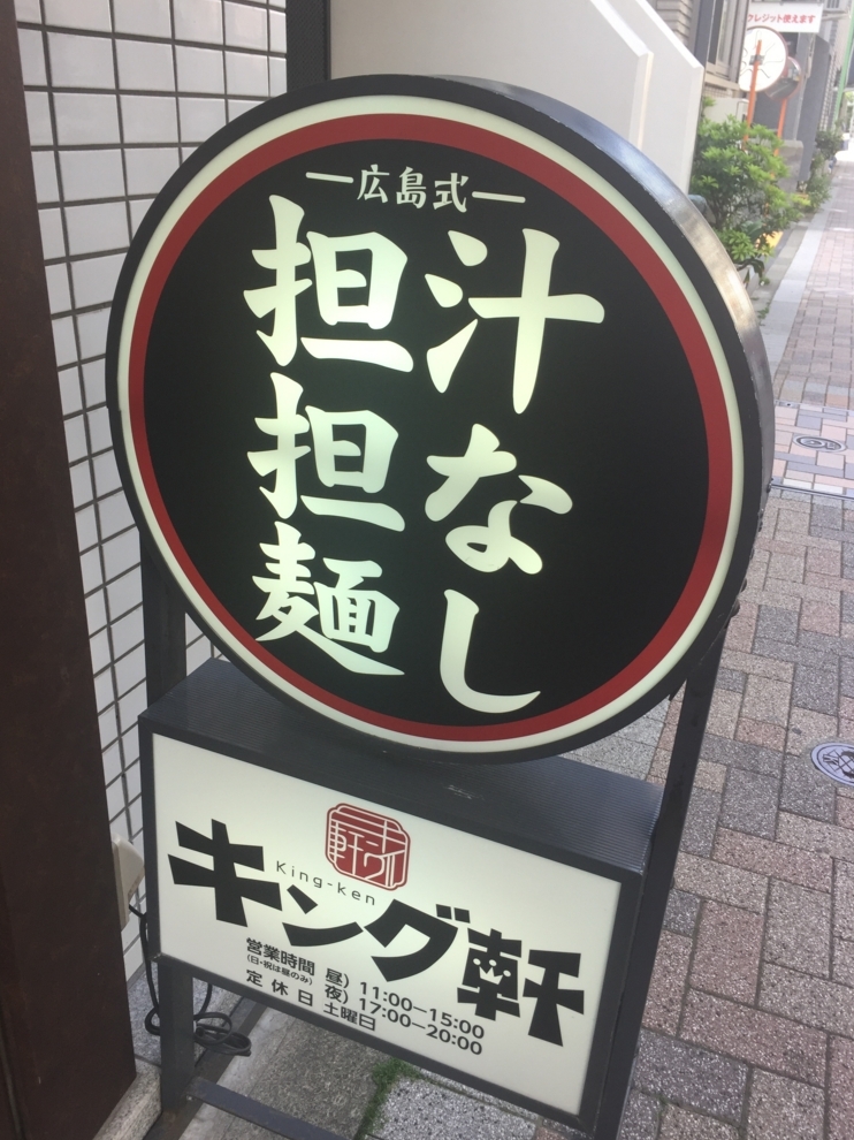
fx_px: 987
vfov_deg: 60.0
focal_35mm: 30
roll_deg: -2.8
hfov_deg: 46.8
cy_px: 564
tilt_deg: -23.2
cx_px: 433
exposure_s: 1/120
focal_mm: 4.15
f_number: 2.2
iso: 32
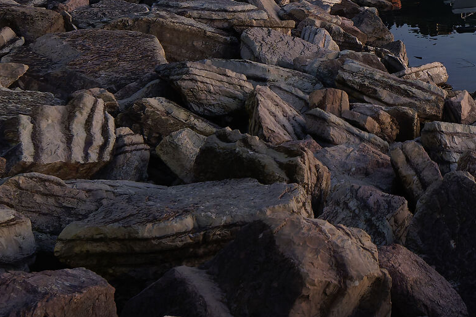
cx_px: 471
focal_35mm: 56
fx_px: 740
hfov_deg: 32.8
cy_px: -112
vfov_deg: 21.5
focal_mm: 18
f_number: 6.3
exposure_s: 1/20
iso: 3200
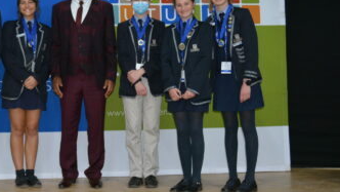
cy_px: 56
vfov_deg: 21.4
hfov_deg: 36.5
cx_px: 86
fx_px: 503
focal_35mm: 56
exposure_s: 1/60
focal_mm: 23
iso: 2000
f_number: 3.8
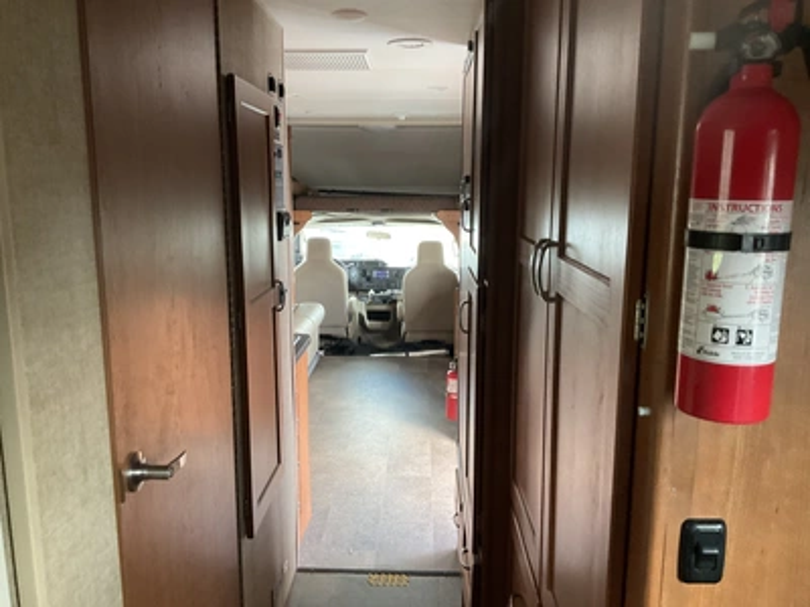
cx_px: 405
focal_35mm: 29
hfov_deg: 61.7
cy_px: 304
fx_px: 679
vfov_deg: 48.2
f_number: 1.8
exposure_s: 1/60
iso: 200
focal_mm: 3
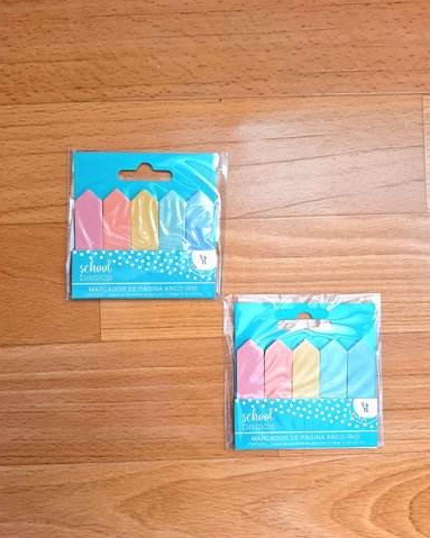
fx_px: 398
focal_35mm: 25
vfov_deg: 68.1
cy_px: 276
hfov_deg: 56.8
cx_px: 214
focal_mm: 5.54
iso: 50
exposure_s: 1/50
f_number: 1.8
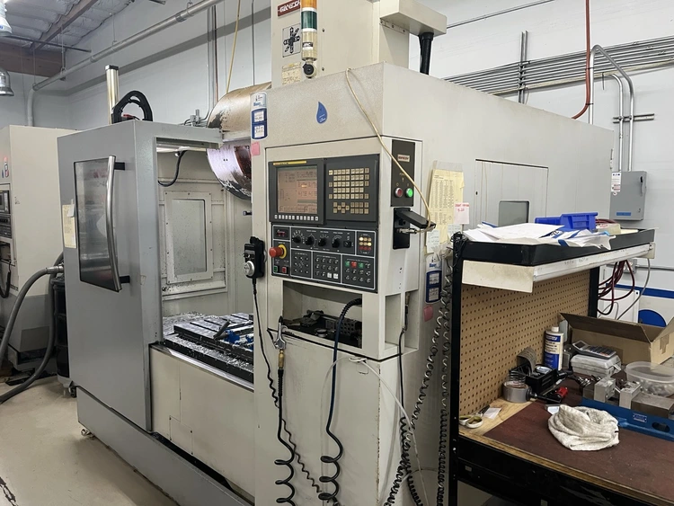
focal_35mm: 26
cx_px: 337
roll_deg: -0.3
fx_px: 506
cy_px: 253
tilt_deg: -5.5
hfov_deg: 67.3
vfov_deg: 53.1
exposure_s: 1/60
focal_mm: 5.1
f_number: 1.6
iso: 100
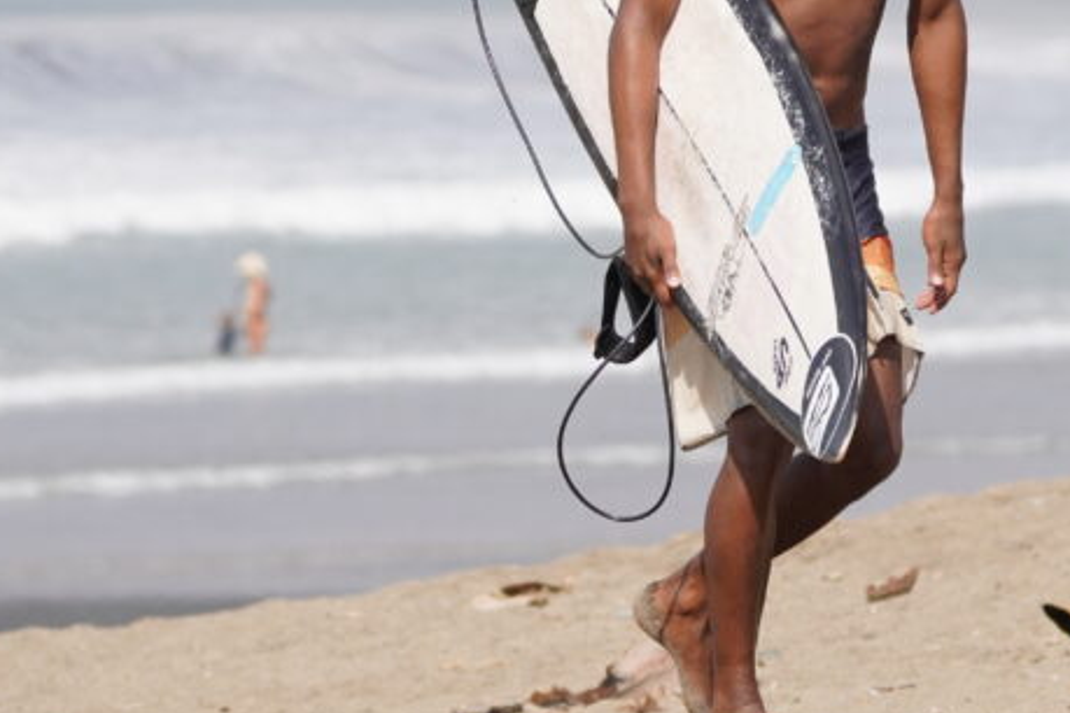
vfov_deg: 2.1
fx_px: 19912
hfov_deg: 3.1
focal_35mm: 670
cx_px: 830
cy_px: 10
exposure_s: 1/1250
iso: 250
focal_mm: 200
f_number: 6.3
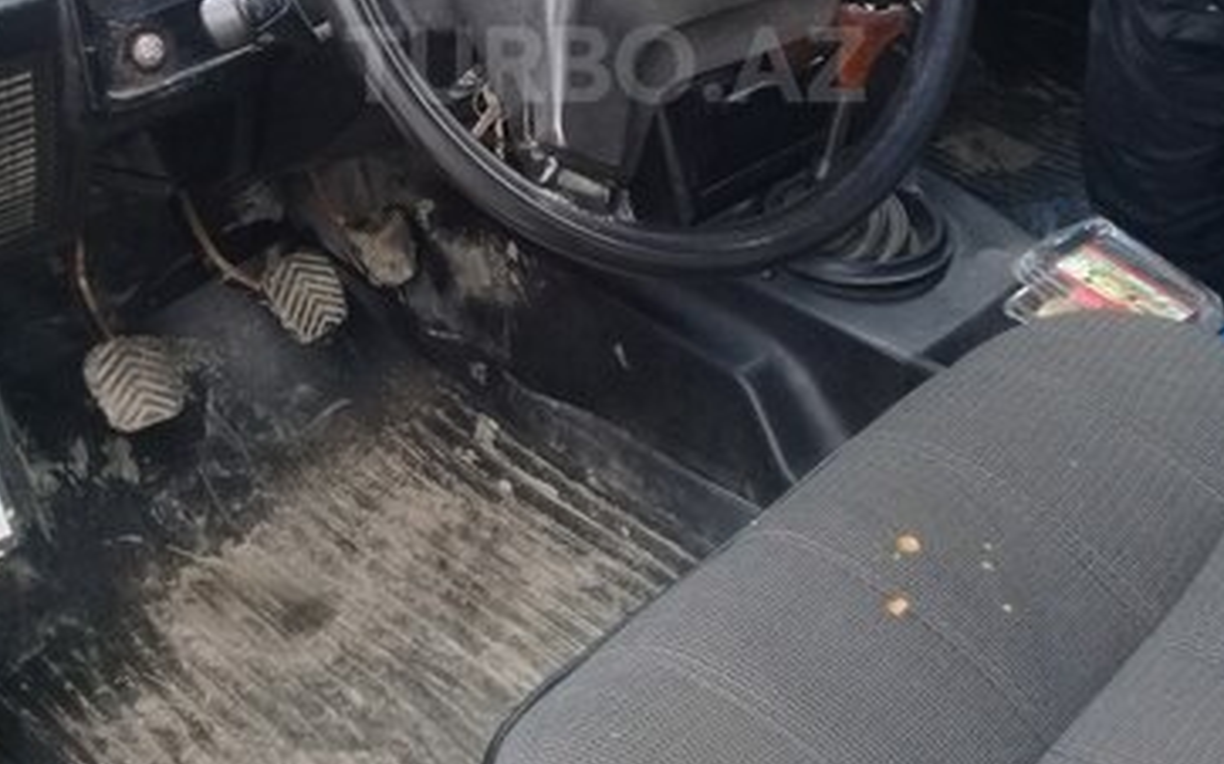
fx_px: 1501
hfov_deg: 44.4
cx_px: 605
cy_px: 64
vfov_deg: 27.5
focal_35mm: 45
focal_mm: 3.3
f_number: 2.2
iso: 100
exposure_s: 1/33
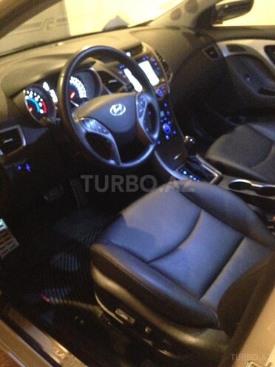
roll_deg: -0.1
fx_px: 350
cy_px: 184
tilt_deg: -30.2
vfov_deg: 55.4
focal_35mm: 33
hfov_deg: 42.9
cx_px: 138
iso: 1250
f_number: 2.4
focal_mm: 4.12
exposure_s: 1/17
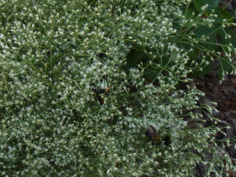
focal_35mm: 134
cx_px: 118
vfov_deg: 11.1
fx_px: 914
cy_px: 88
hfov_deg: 14.7
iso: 80
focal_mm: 16.1
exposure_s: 1/200
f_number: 3.5
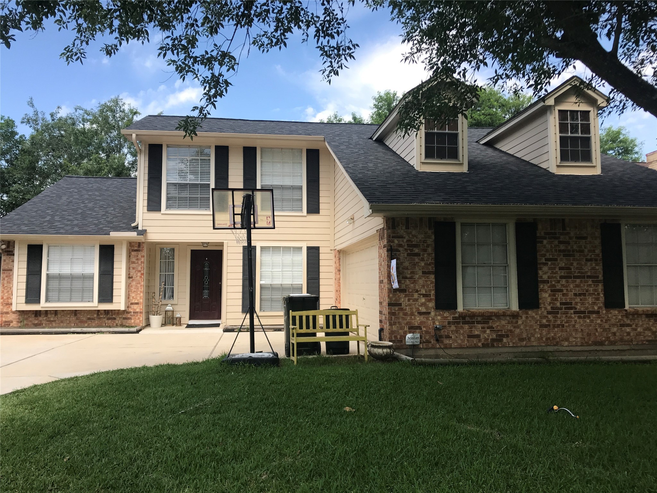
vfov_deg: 49.7
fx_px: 531
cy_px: 246
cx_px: 328
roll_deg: +0.4
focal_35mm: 28
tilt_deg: +5.1
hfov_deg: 63.4
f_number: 1.8
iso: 20
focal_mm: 3.99
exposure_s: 1/1041
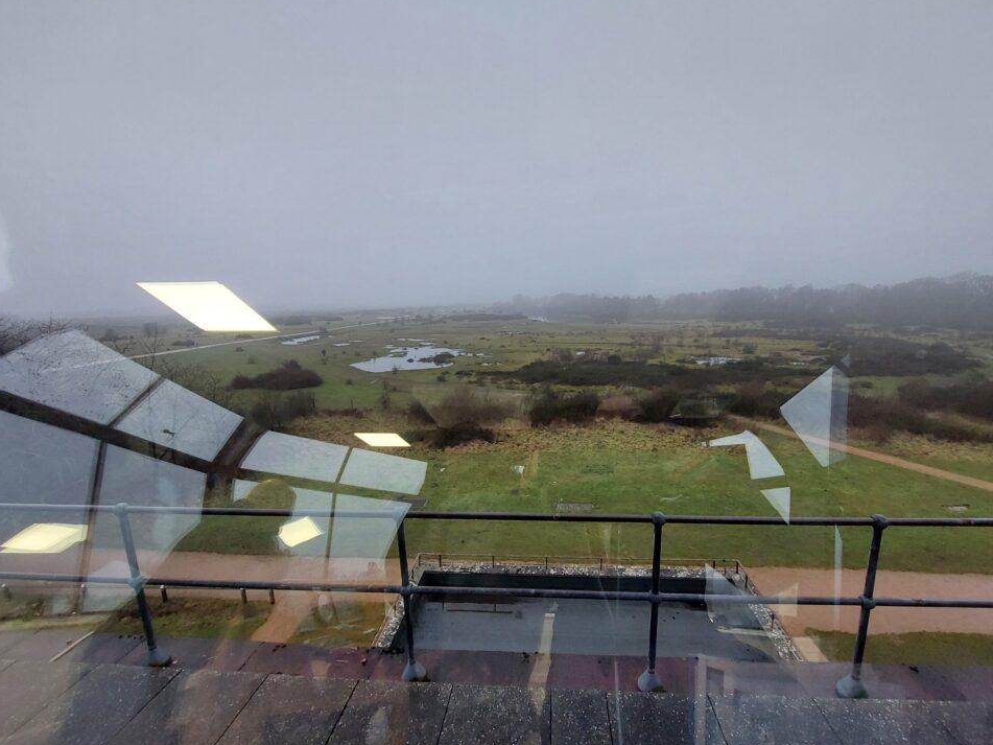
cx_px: 525
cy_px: 372
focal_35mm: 14
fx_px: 402
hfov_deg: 102.0
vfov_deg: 85.7
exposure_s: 1/50
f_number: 2.2
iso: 80
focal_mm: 1.74
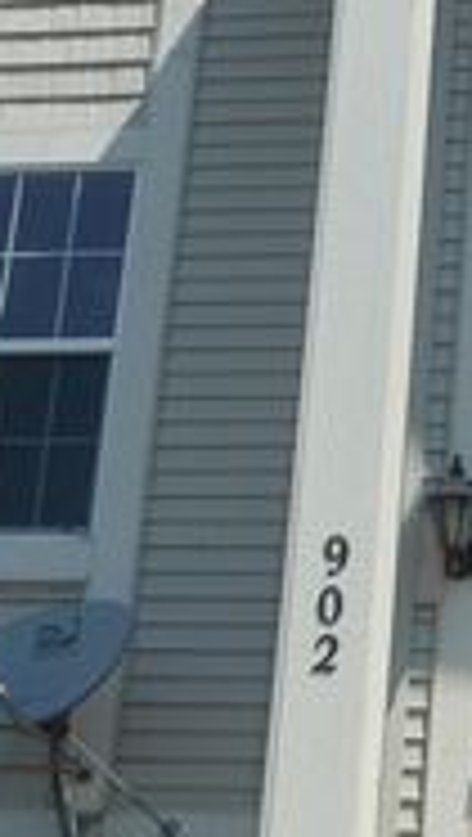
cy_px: 250
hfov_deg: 13.9
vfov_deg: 24.8
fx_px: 1886
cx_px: 562
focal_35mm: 85
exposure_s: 1/1250
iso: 80
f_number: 3.3
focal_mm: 5.2
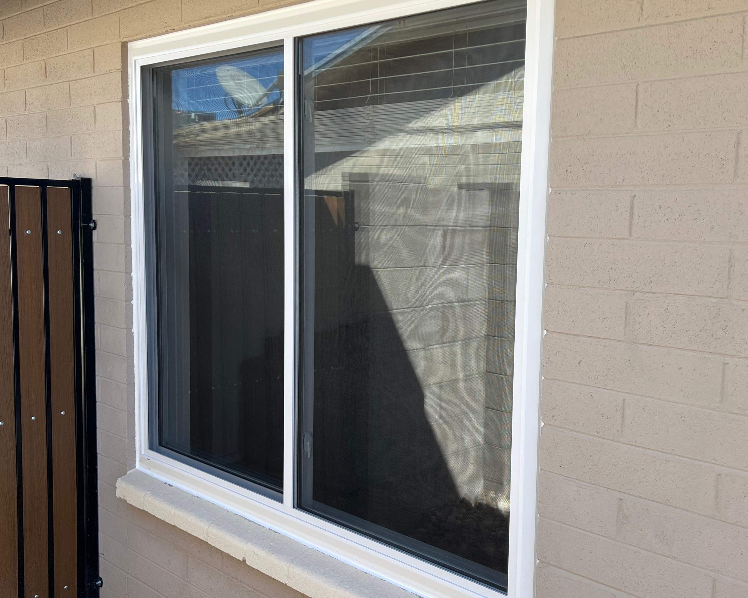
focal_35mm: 38
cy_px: 297
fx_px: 841
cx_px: 442
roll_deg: -2.3
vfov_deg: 39.2
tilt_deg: -5.7
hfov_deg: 47.7
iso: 50
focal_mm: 5.7
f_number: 1.5
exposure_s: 1/827
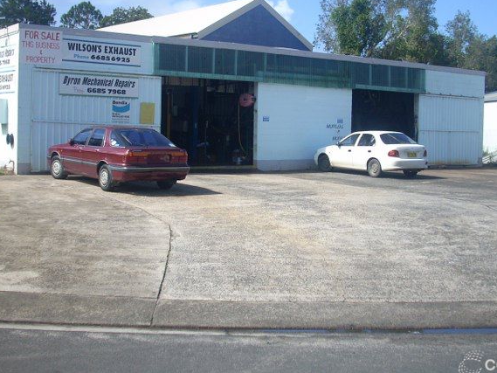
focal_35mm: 52
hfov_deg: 36.8
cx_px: 228
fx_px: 747
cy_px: 133
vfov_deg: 27.9
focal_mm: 6.2
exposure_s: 1/210
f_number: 5.6
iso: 64
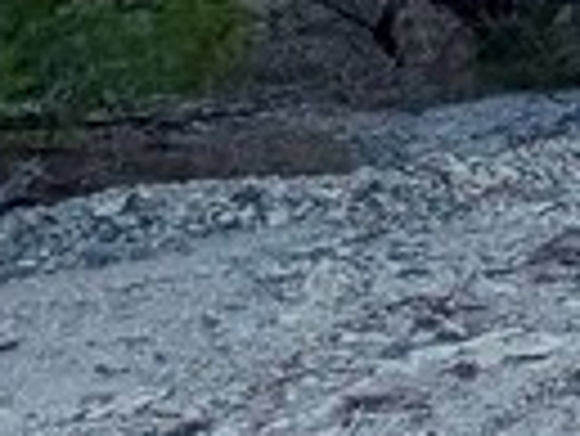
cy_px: -647
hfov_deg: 7.7
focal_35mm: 190
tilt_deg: -3.7
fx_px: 3186
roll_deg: -2.5
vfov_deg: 7.3
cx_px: 2172
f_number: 1.78
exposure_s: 1/1812
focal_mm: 6.76
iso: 80
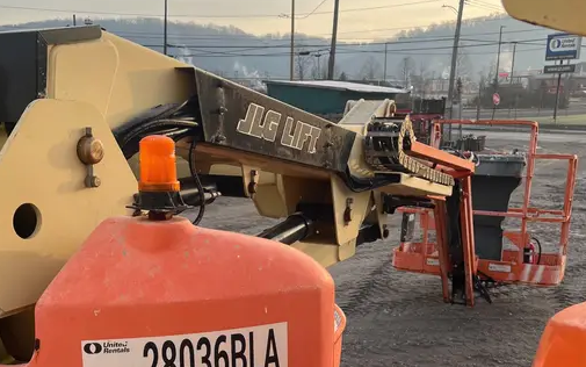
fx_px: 639
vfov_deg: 31.5
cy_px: 269
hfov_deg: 49.2
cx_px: 280
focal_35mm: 40
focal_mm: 5.1
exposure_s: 1/463
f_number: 1.6
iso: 50
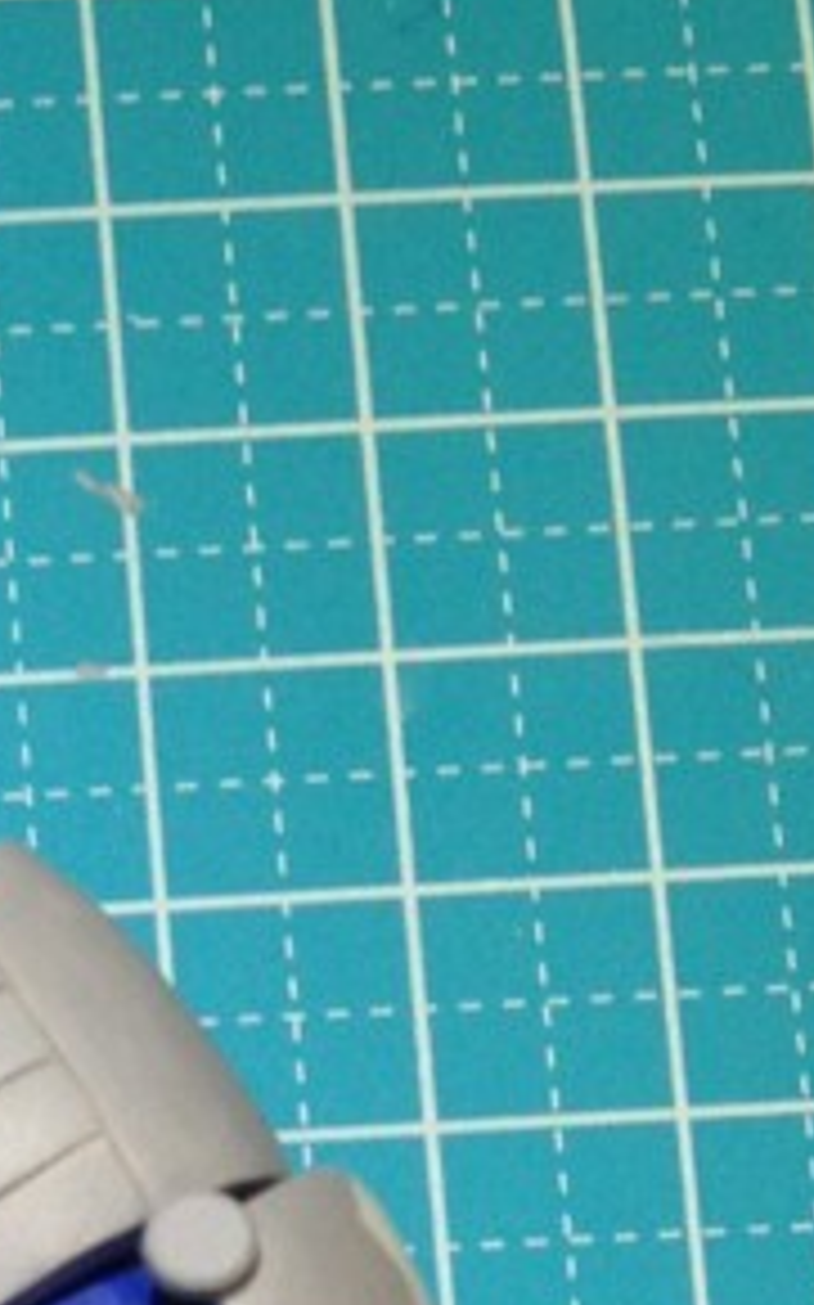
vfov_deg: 15.2
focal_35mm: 131
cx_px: -715
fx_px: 4654
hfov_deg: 9.5
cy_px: 1719
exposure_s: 1/30
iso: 50
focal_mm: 4.28
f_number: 2.4
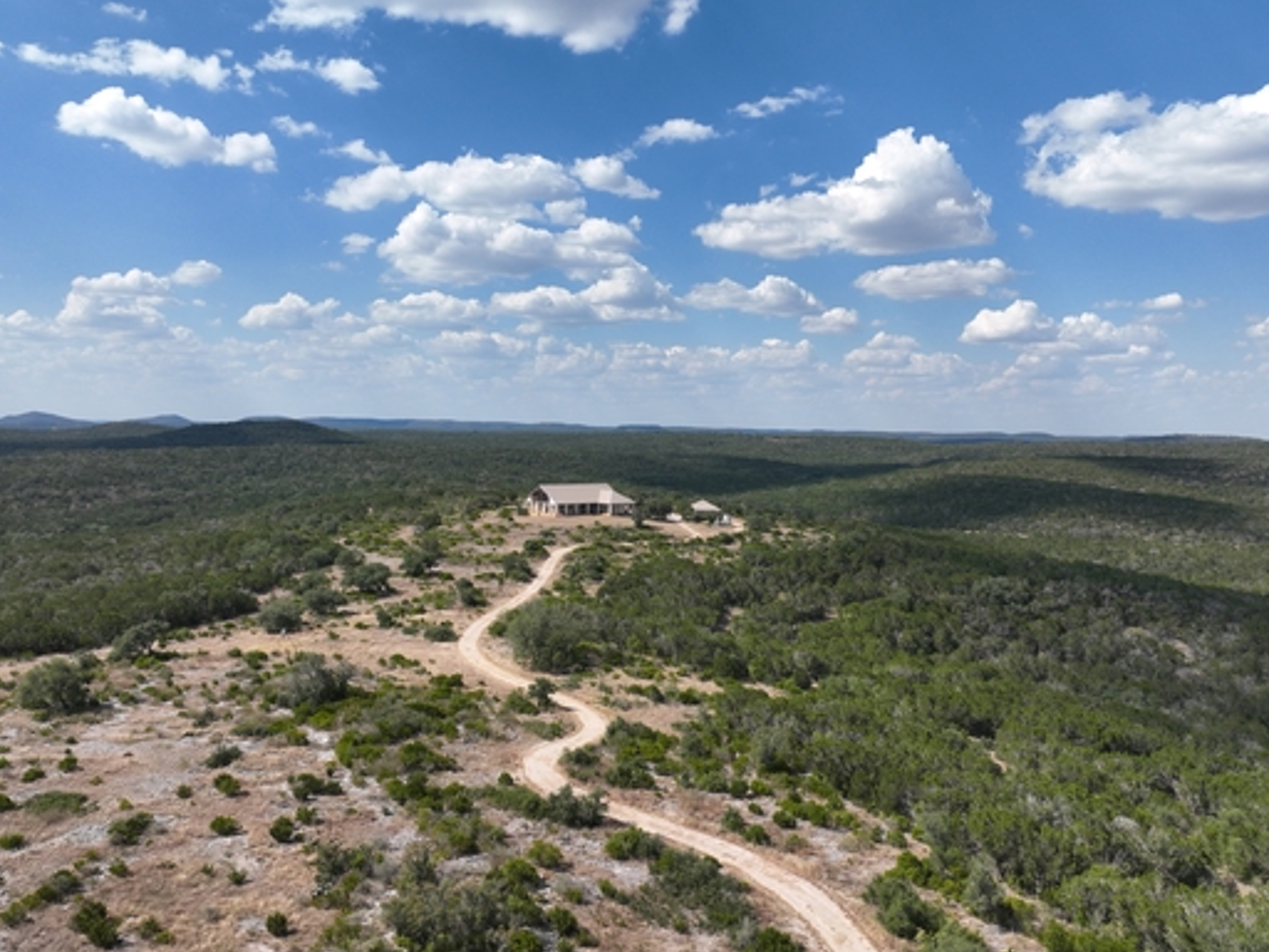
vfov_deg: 46.7
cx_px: 654
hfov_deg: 60.0
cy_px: 429
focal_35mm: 30
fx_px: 1100
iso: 100
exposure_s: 1/60
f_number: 4.5
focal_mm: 12.29
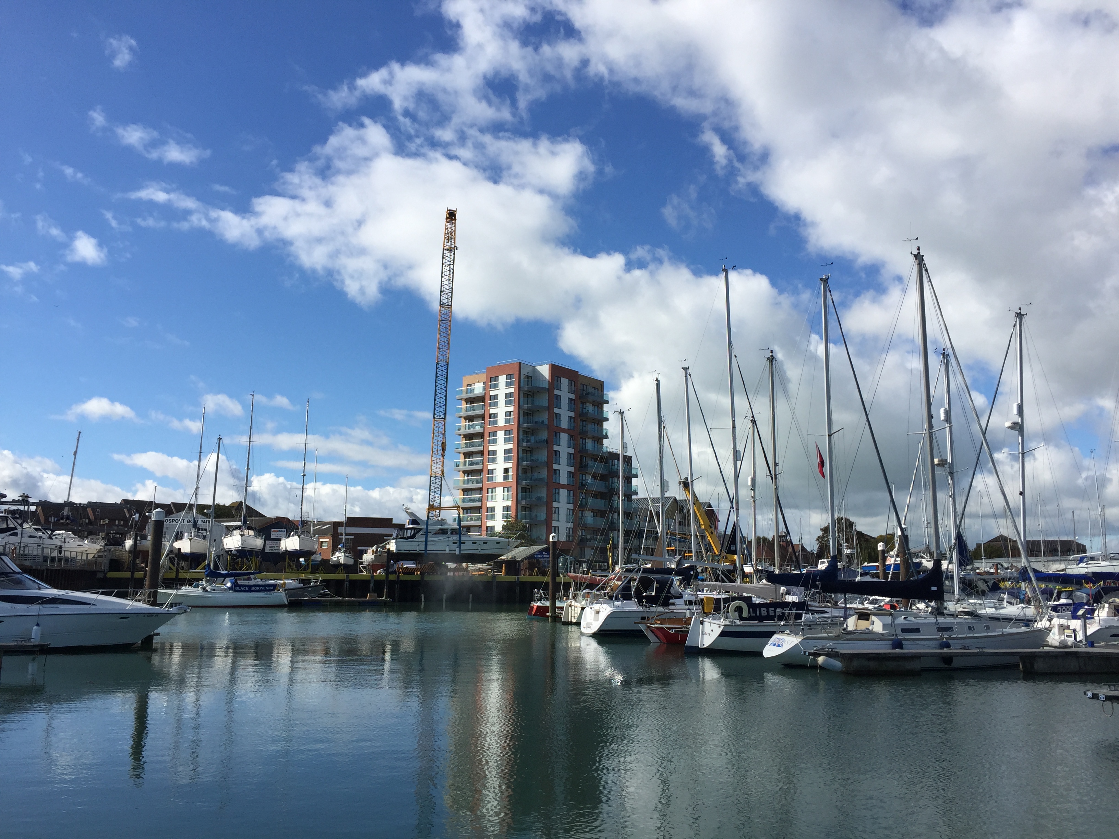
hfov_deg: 61.7
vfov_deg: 48.2
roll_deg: -0.7
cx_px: 560
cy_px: 420
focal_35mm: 29
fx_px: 937
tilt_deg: +10.4
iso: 32
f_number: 2.2
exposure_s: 1/3049
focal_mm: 4.15
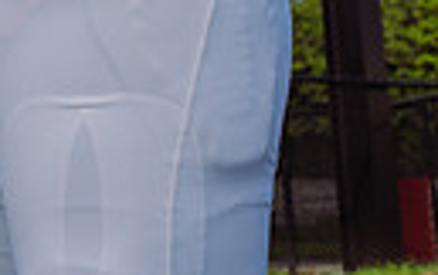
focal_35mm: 128
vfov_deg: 9.0
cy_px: -431
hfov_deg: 16.1
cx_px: 37
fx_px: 1530
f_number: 6.3
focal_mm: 36
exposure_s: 1/200
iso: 64
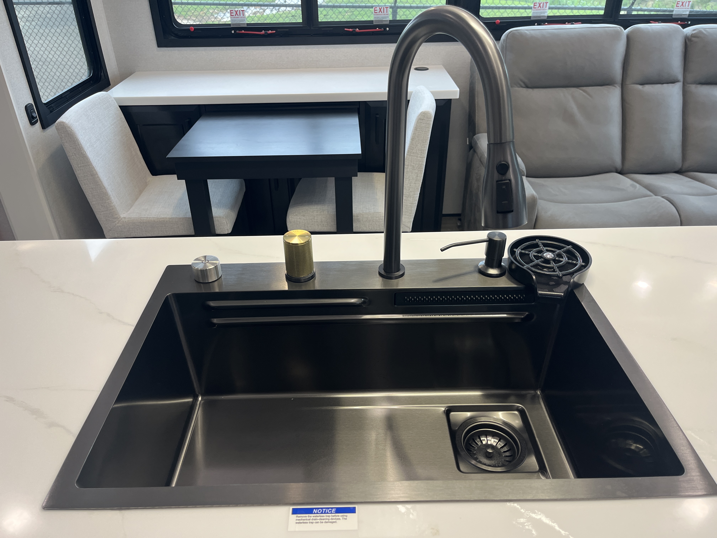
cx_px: 358
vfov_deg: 53.1
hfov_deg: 67.3
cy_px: 269
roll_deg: +0.9
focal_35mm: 26
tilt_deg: -32.4
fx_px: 539
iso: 125
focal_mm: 5.1
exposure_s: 1/121
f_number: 1.6
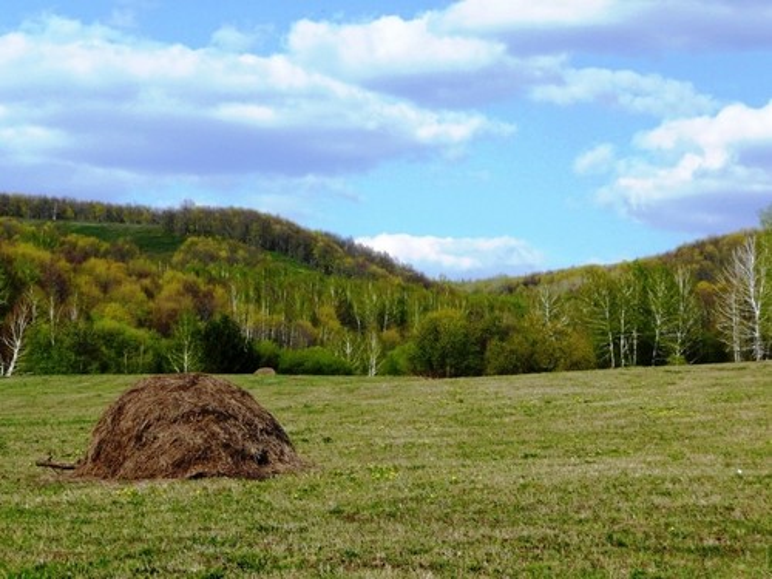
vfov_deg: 13.2
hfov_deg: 17.6
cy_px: 290
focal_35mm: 112
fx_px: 2498
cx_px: 386
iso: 100
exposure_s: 1/500
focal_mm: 18.4
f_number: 4.7
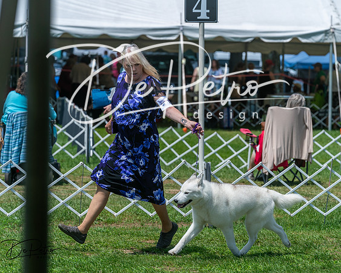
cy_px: 141
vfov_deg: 8.0
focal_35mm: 192
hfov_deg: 10.1
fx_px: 1939
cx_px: 194
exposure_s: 1/1000
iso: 125
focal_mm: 162
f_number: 5.6
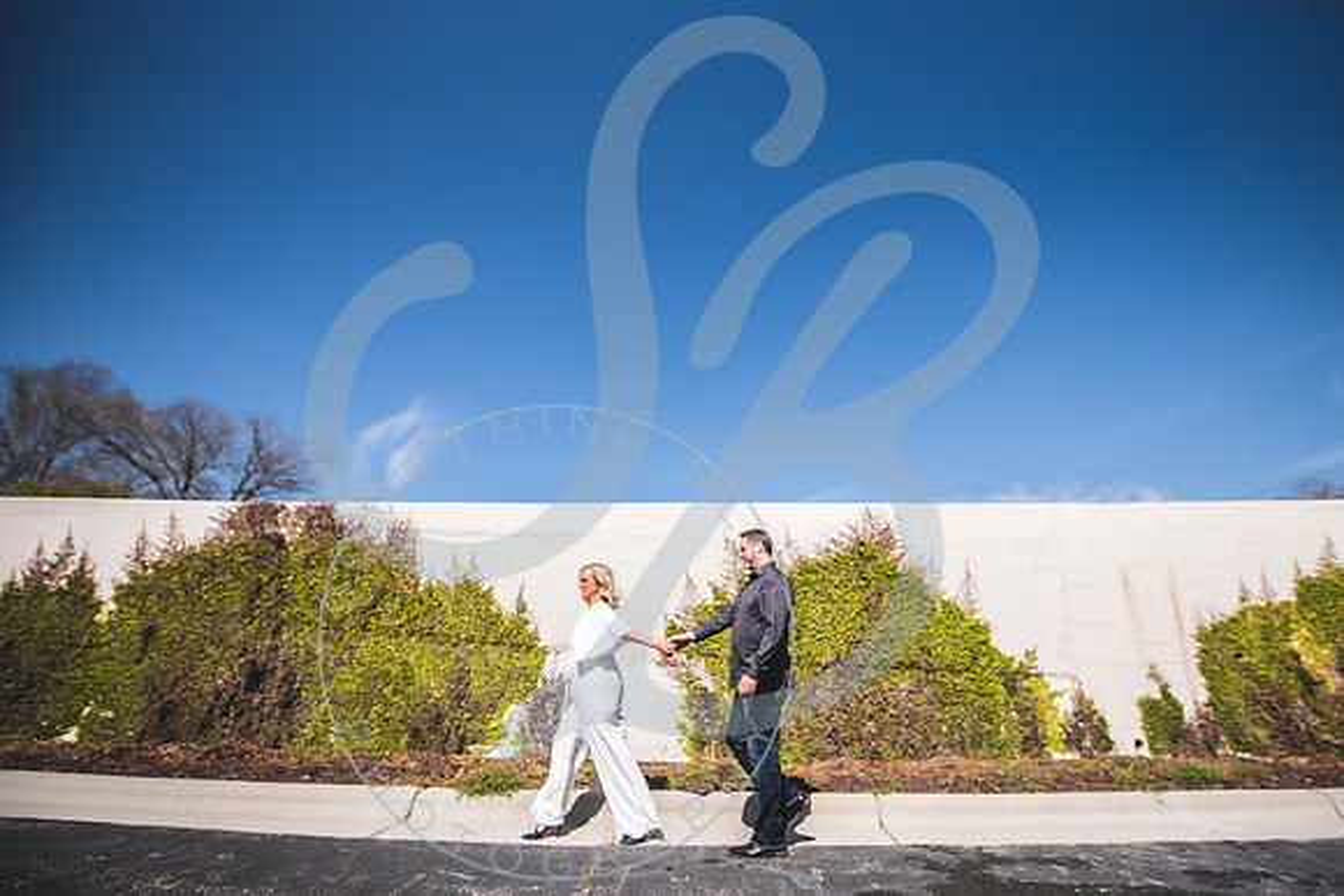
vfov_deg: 76.3
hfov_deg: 99.2
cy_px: 482
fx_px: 570
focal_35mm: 15
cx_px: 728
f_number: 2.8
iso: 100
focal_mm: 14
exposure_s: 1/3200
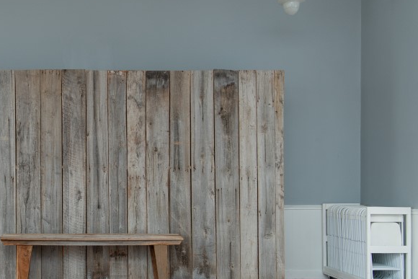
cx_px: 96
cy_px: 180
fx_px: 616
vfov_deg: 25.4
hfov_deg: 36.5
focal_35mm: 53
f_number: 5
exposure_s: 1/100
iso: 320
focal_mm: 30
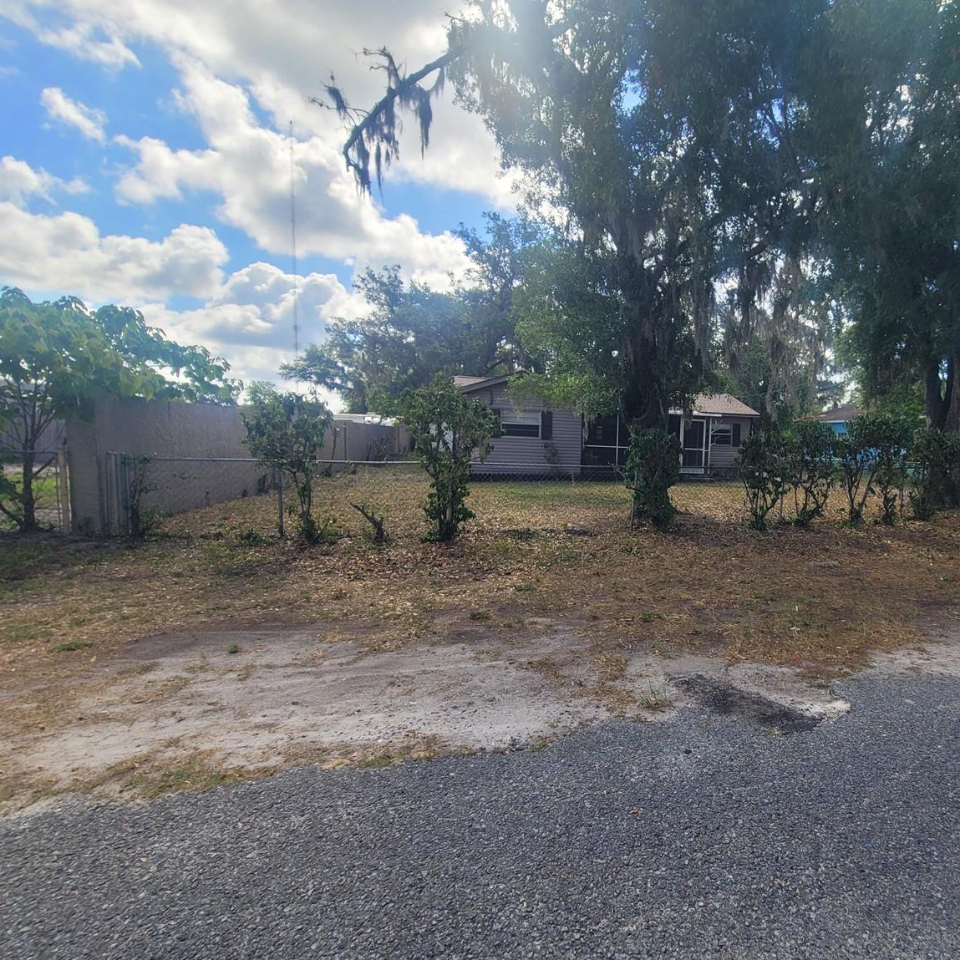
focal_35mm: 16
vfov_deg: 87.4
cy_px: 488
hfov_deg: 83.9
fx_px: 502
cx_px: 652
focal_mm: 2.2
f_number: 2.2
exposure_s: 1/885
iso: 50
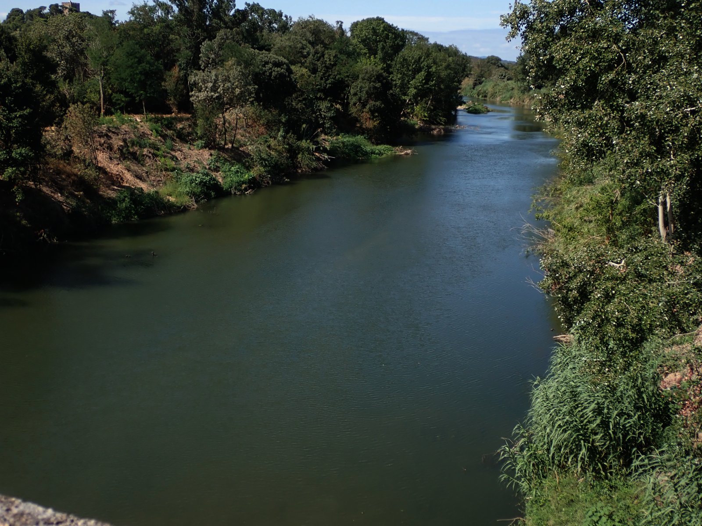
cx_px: 351
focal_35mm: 40
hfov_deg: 46.8
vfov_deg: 36.0
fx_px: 811
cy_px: 263
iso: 100
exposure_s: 1/1000
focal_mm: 7.34
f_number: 2.8
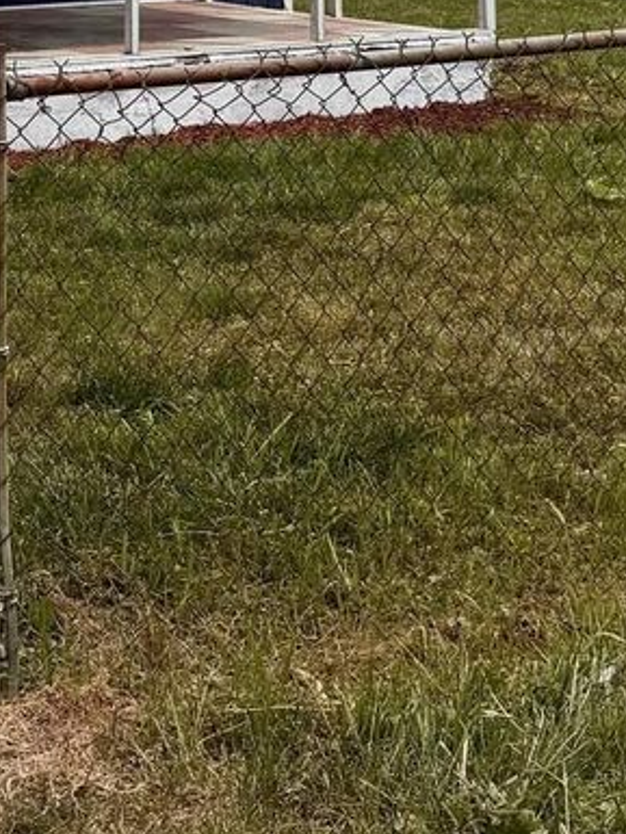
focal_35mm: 85
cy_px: -246
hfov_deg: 16.4
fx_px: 2048
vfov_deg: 21.0
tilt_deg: +3.0
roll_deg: +1.9
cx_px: -197
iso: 80
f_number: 1.78
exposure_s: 1/7092
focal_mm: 6.76
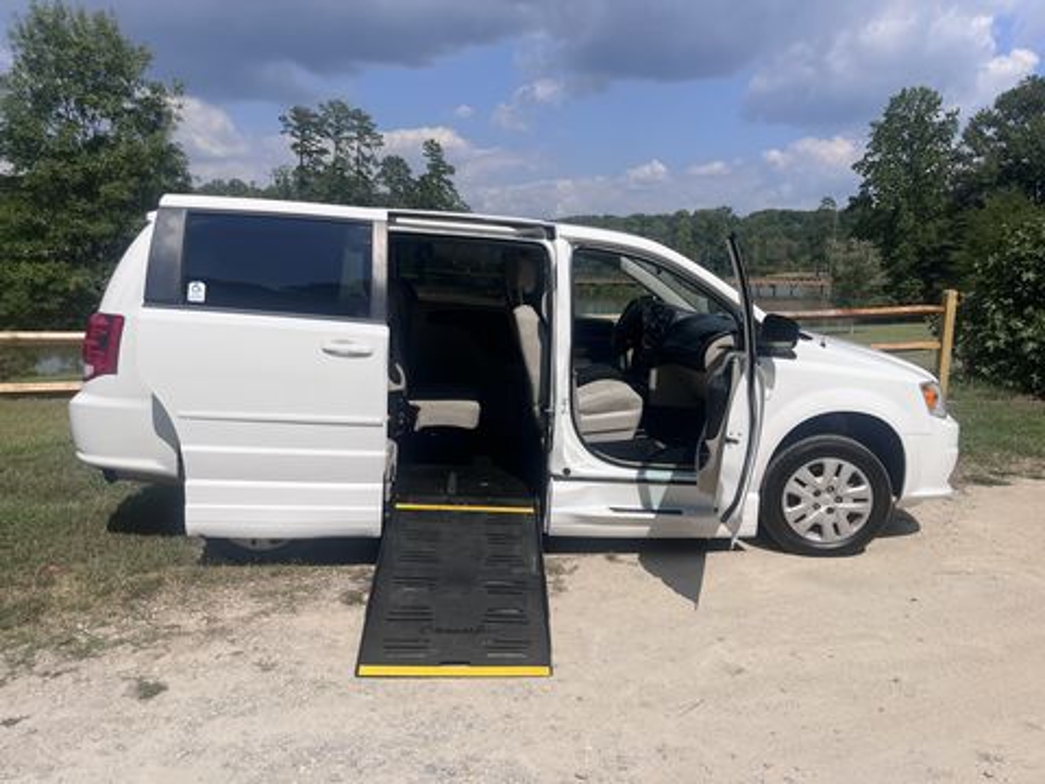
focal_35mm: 26
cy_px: 392
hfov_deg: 67.3
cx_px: 522
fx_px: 785
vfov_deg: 53.1
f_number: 1.6
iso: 50
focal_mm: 5.1
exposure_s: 1/7353
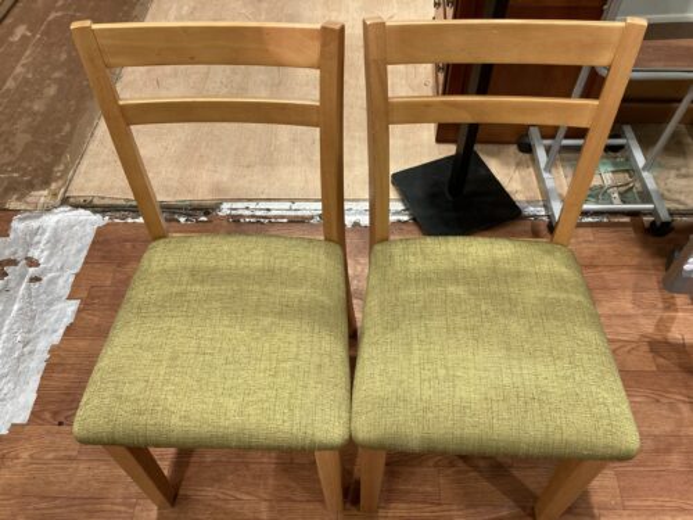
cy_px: 260
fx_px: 561
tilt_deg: -54.3
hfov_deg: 63.4
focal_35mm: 28
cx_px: 346
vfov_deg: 49.7
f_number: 1.8
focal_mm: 3.99
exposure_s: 1/50
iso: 125
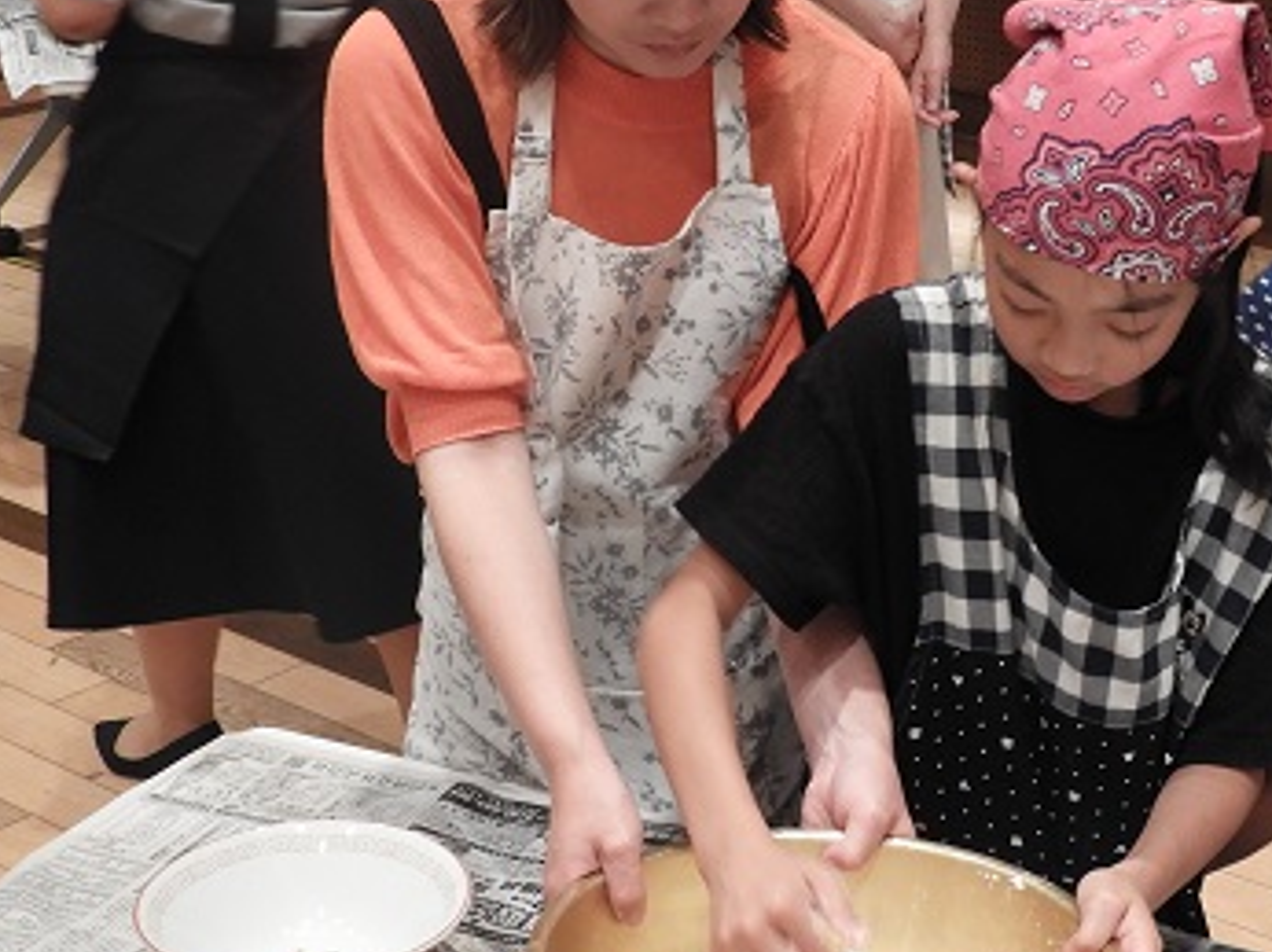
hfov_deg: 26.1
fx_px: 2717
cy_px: 419
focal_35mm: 74
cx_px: 912
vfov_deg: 19.9
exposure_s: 1/25
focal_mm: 7.2
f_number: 3.8
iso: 400
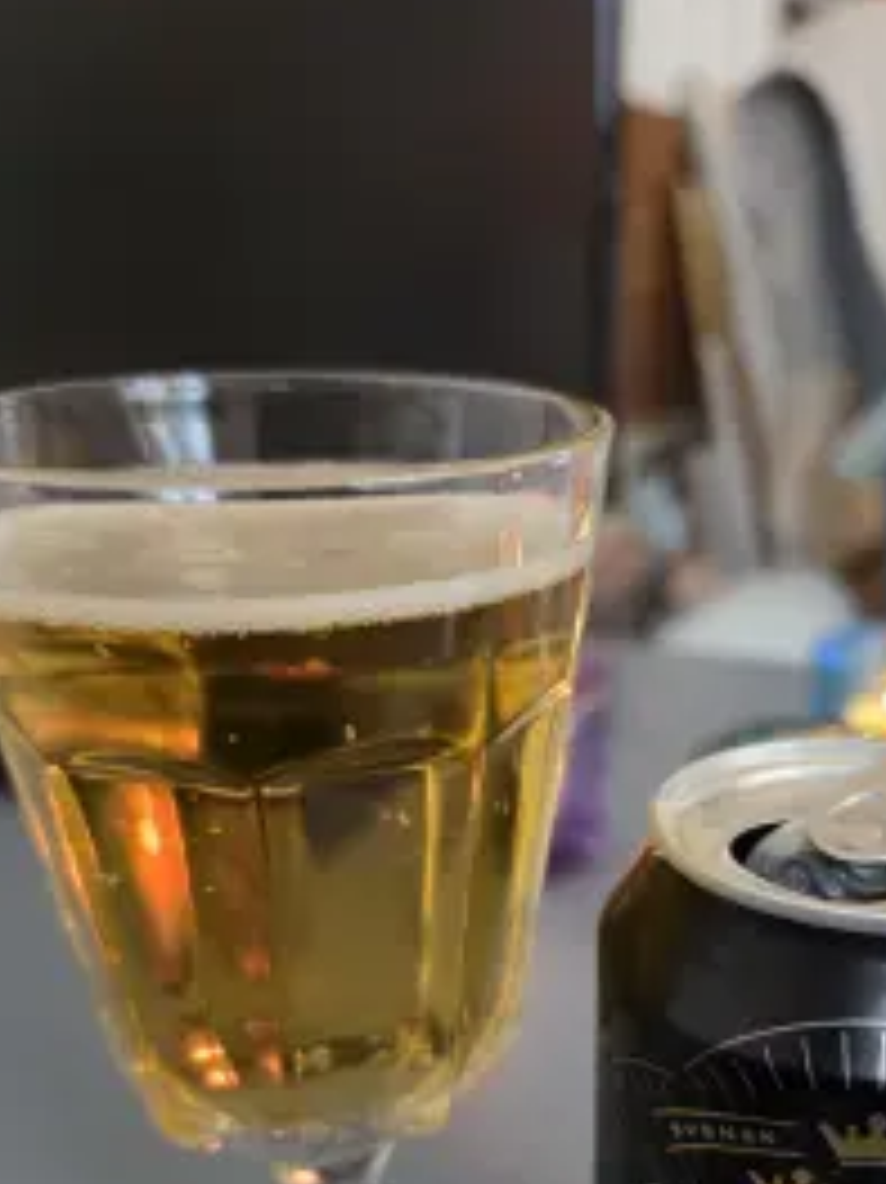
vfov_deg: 50.7
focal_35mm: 35
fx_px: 1195
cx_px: 585
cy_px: 873
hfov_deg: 40.2
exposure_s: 1/100
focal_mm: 6.5
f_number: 1.4
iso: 800
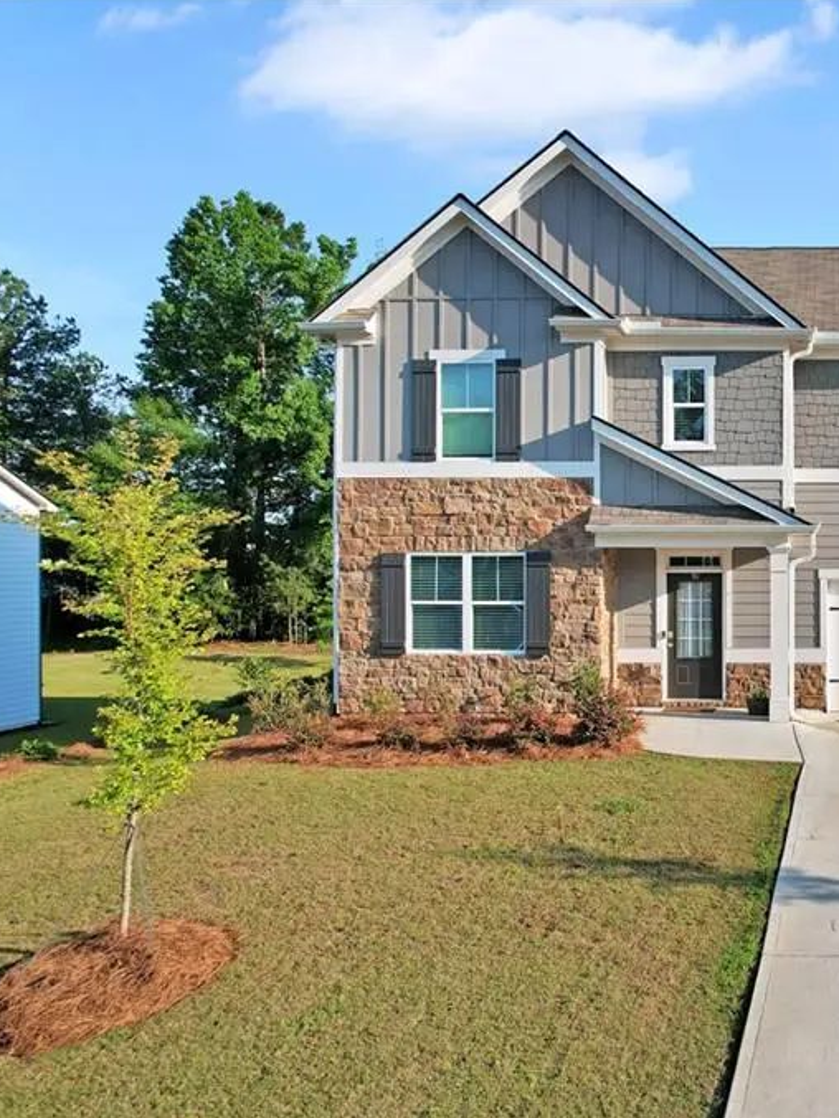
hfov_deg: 39.5
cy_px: 558
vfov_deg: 56.8
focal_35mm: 32
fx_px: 1034
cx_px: 819
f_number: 2.8
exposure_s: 1/1250
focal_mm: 8.38
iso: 110
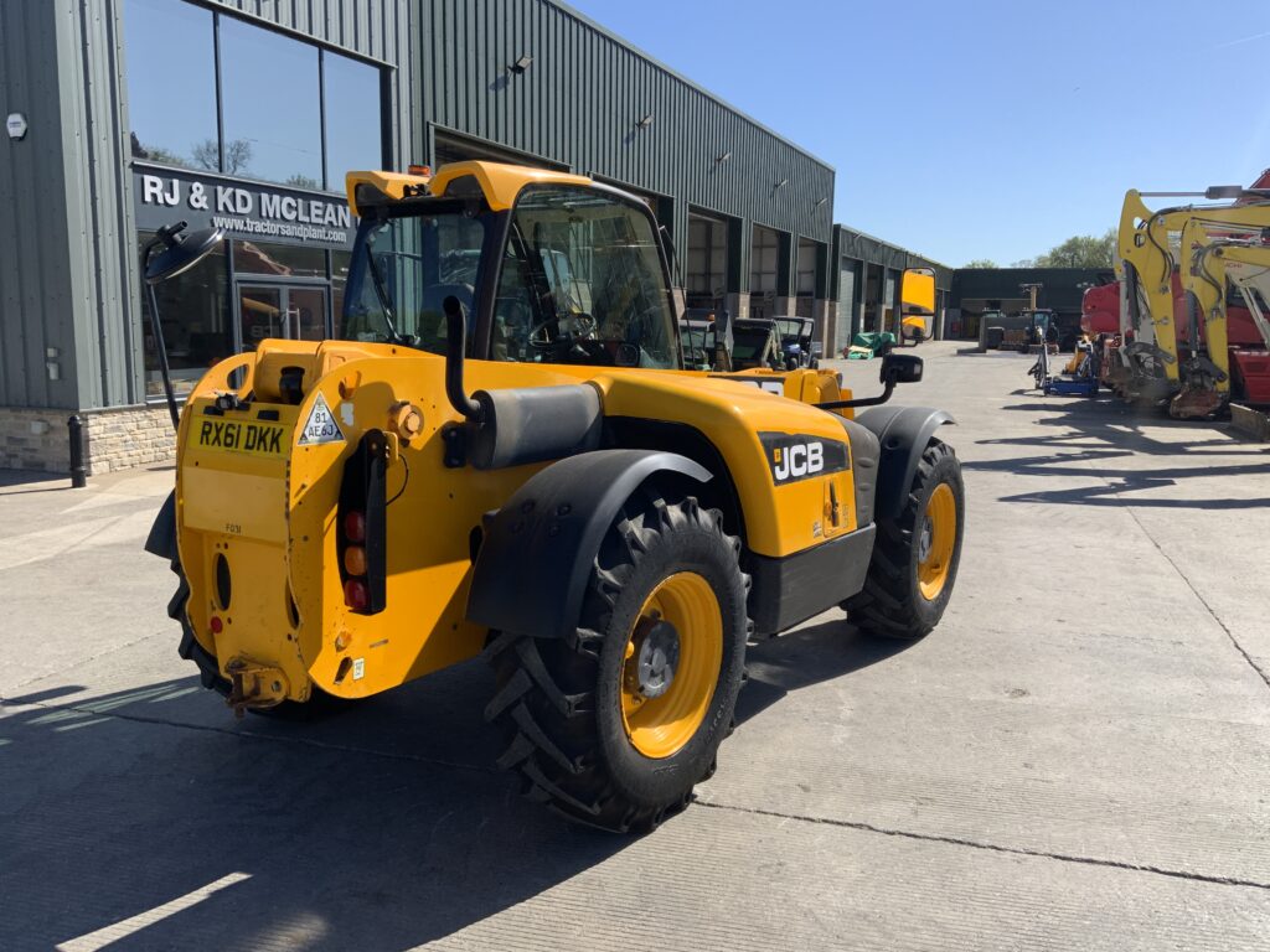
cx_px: 635
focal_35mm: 29
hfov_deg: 61.7
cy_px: 476
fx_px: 1064
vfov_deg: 48.2
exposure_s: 1/1451
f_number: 1.8
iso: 16
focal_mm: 3
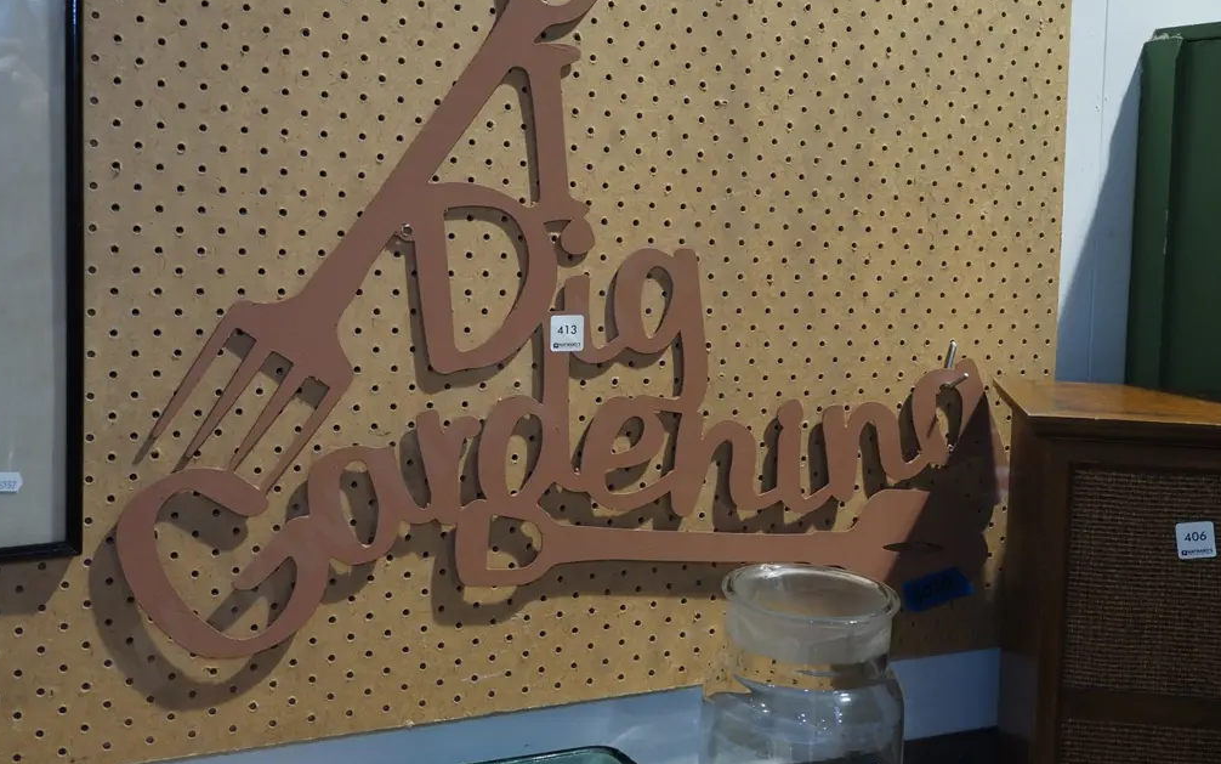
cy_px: 309
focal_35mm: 41
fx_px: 1364
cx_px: 609
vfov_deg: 31.2
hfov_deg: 48.2
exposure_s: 1/60
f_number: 5.6
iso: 1250
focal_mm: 19
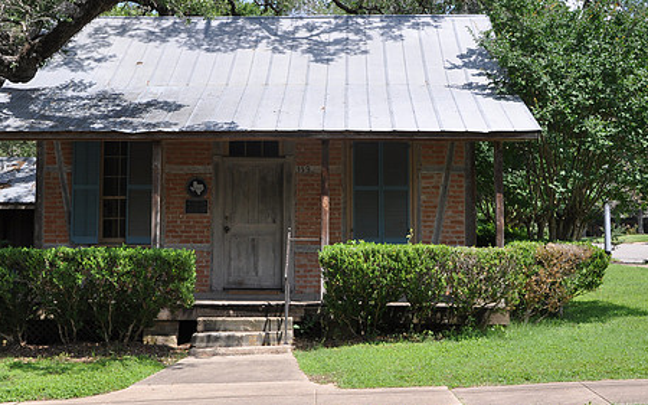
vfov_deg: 22.0
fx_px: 1042
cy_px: 174
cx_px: 264
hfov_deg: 34.5
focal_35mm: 59
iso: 200
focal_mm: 30
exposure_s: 1/200
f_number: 7.1
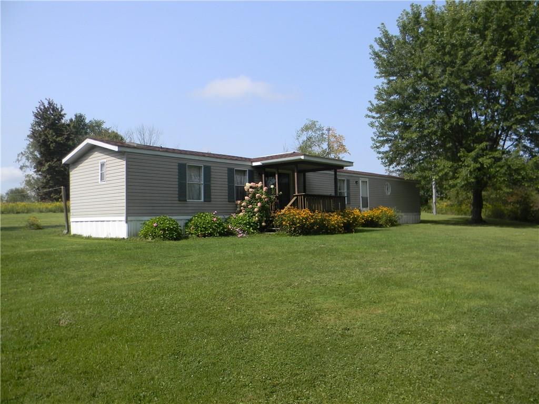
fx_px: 436
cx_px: 270
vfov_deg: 49.7
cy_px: 202
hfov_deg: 63.4
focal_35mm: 28
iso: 80
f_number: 3.5
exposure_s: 1/797
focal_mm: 5
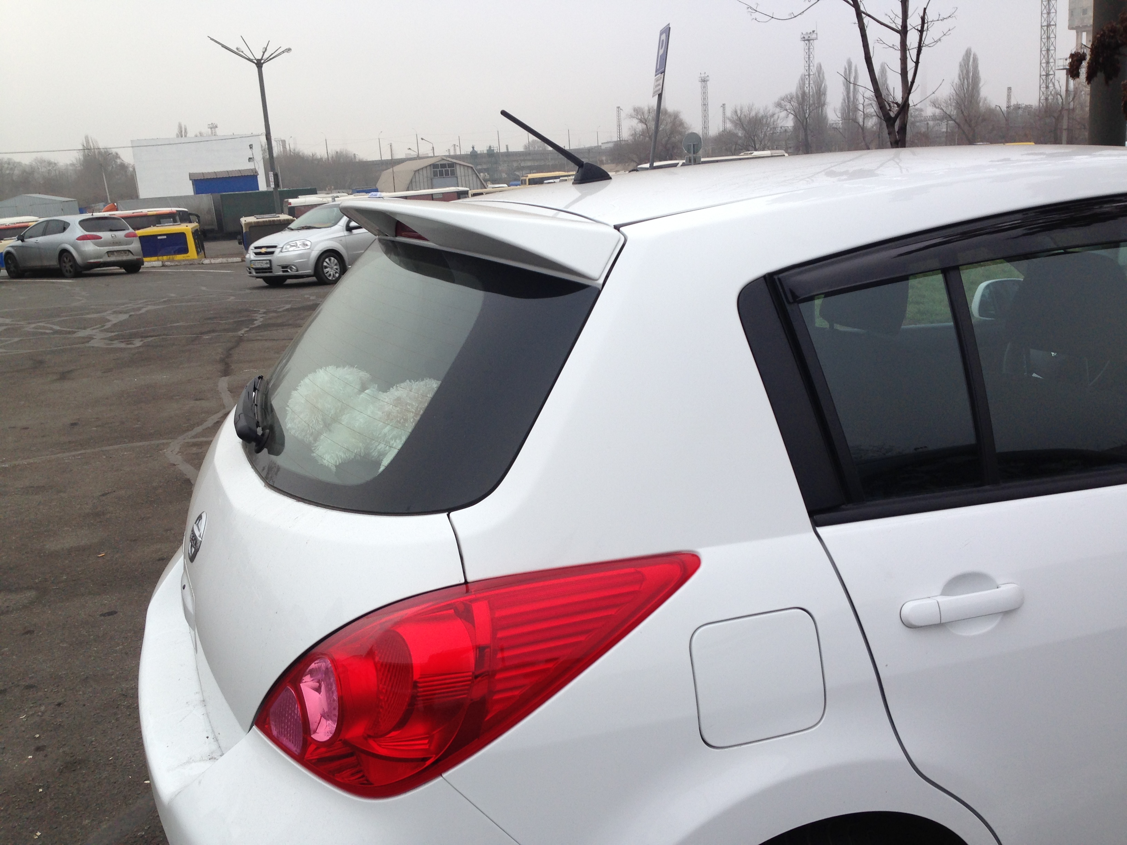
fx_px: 1074
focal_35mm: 33
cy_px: 422
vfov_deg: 42.9
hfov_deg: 55.4
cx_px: 564
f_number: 2.4
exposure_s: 1/205
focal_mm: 4.13
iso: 50
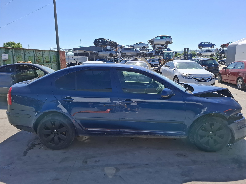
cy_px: 92
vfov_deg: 58.9
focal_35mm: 23
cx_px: 123
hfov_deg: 73.9
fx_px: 163
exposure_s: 1/2326
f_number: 1.8
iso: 50
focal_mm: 5.54
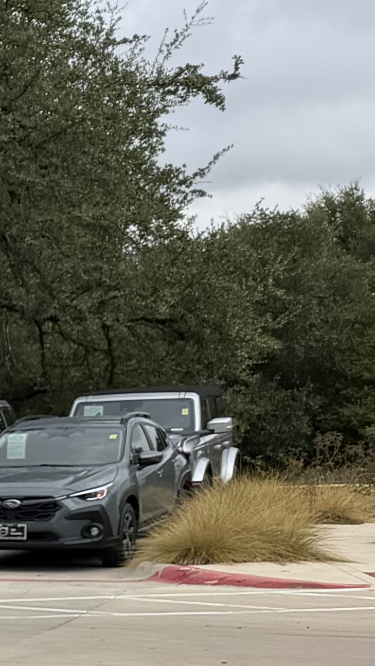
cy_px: 671
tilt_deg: -6.2
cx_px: -1003
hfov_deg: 8.1
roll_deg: +1.9
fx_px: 1926
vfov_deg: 19.1
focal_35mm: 109
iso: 80
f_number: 1.78
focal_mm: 6.76
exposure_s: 1/2611
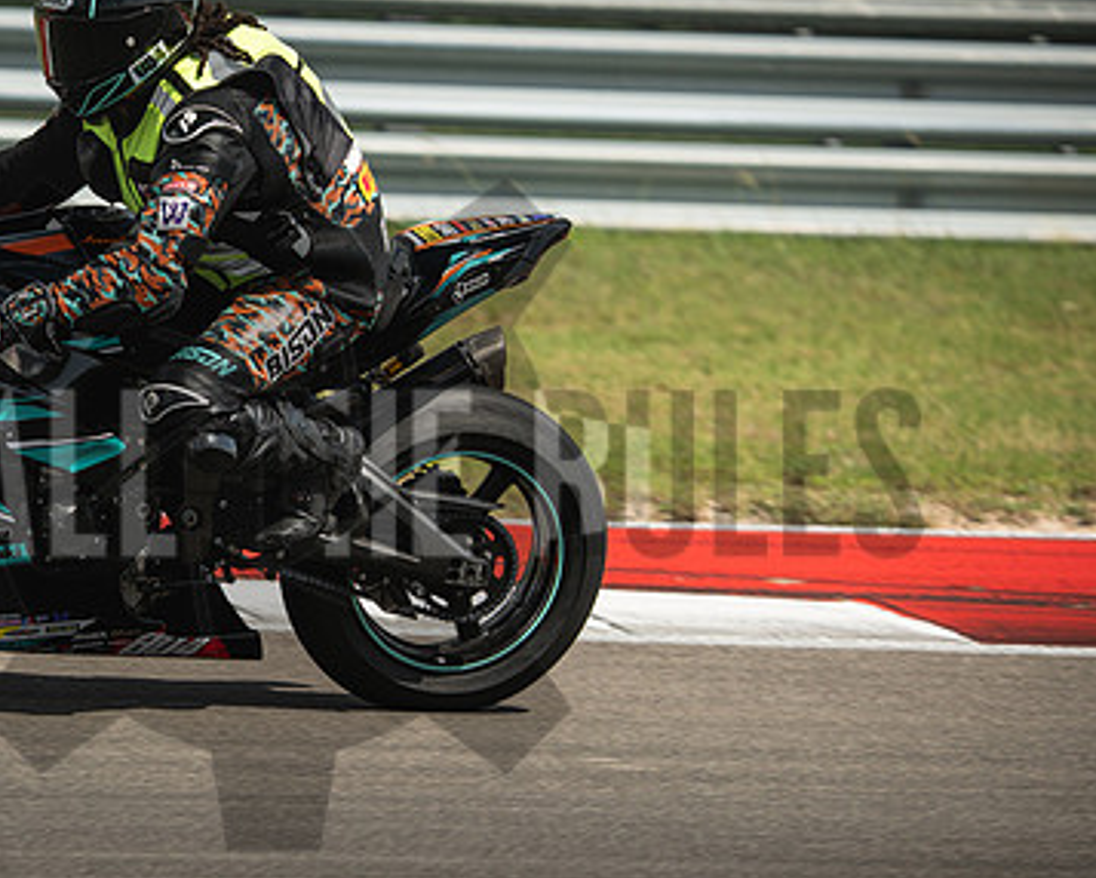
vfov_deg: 3.4
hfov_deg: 4.2
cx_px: 273
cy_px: 477
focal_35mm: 457
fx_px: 14832
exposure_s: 1/1600
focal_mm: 200
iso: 160
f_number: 2.8
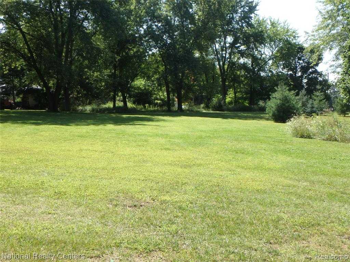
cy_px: 131
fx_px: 364
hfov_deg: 51.4
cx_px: 175
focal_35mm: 36
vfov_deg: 39.7
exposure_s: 1/320
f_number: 5
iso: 125
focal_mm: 6.4
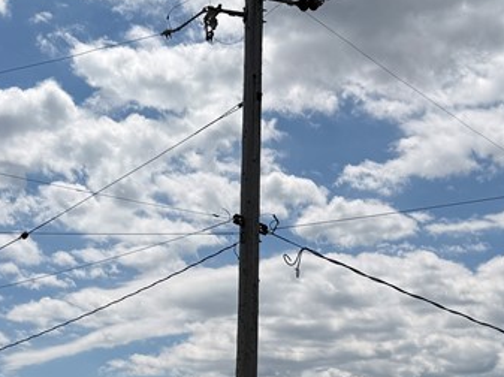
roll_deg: +1.0
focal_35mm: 73
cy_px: 483
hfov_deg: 26.7
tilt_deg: +1.8
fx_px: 1062
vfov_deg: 18.8
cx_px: 208
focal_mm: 6.76
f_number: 1.78
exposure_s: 1/17544
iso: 80
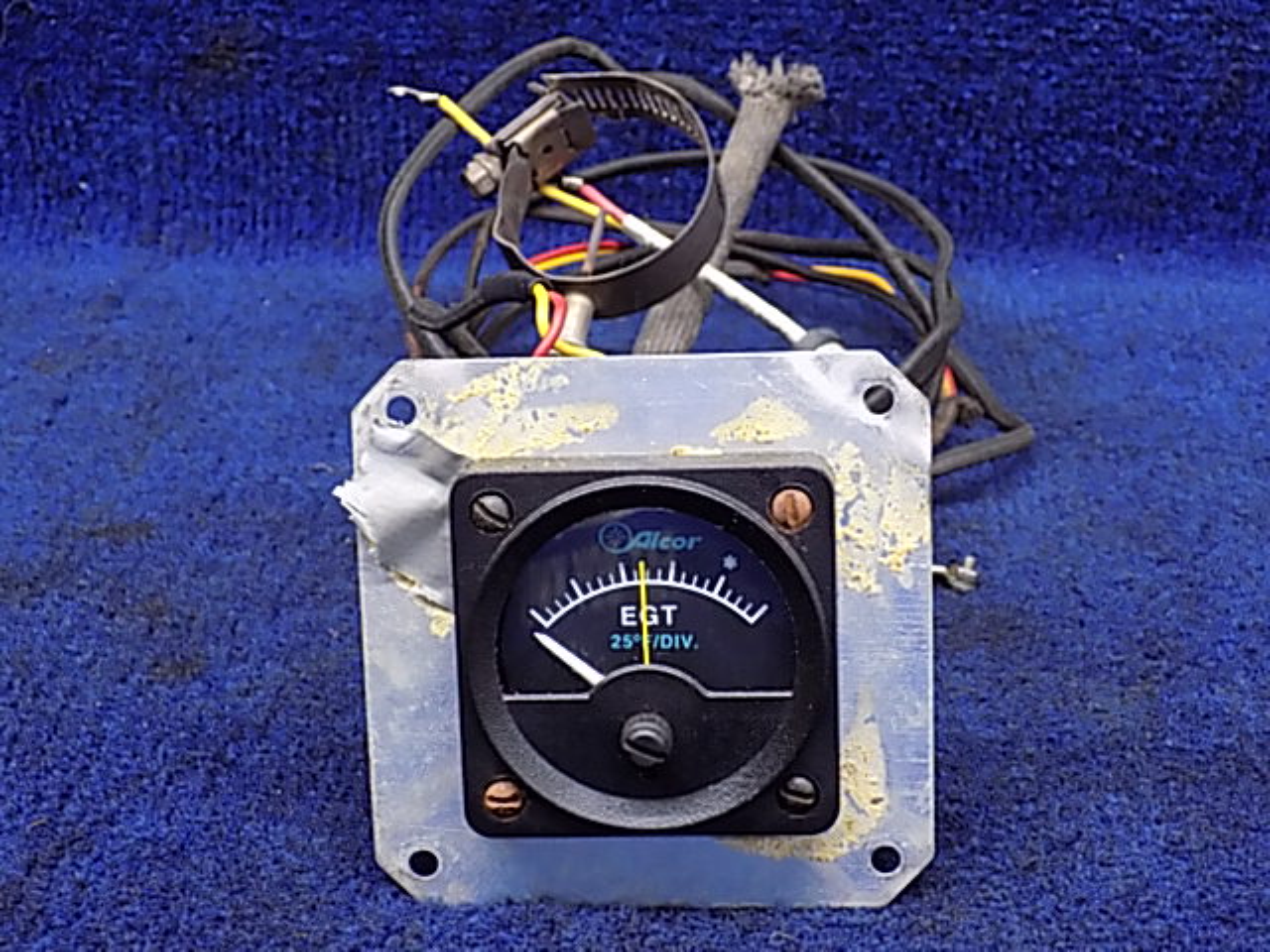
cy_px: 476
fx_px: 2165
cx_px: 635
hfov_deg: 32.7
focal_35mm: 59
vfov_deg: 24.8
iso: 400
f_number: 4
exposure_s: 1/13
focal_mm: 10.5
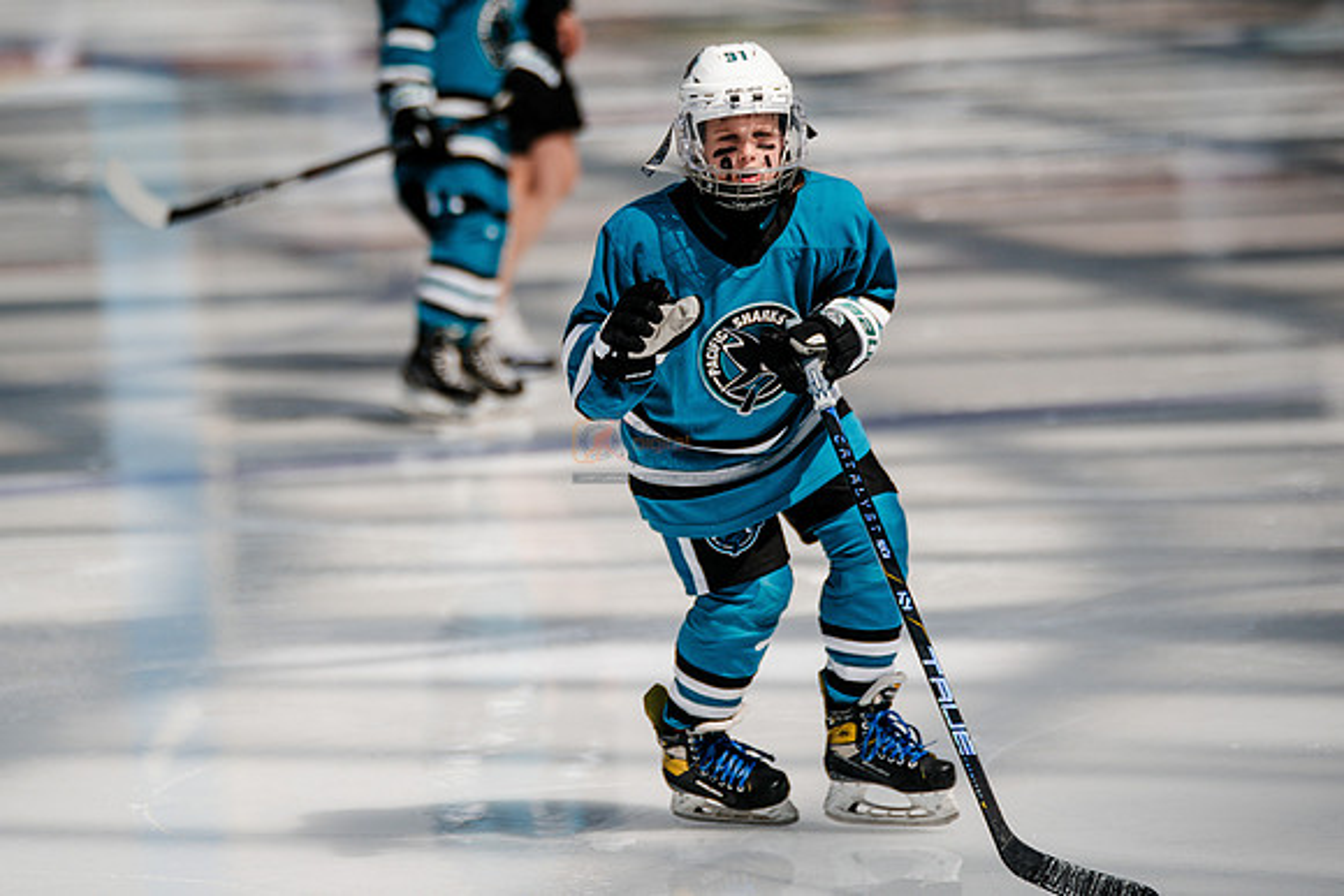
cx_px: 566
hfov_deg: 7.6
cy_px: 377
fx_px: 10116
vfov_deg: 5.1
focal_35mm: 271
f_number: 3.2
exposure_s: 1/2000
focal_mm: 234
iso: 200
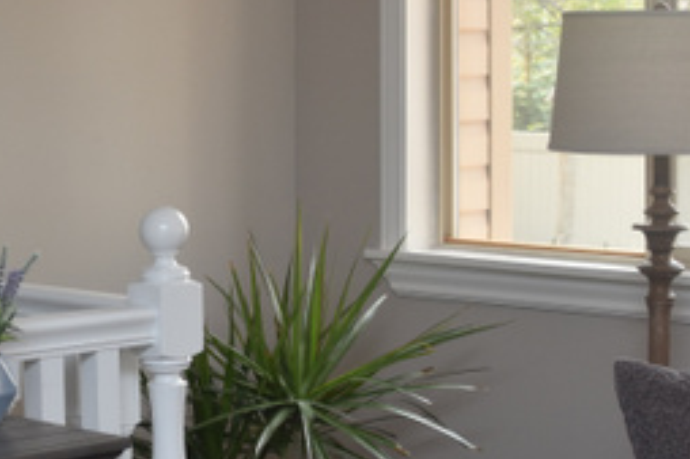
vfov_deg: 12.9
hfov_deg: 19.3
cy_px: 224
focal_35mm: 106
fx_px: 2030
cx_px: 264
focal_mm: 28
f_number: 5.6
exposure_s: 1/125
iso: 400
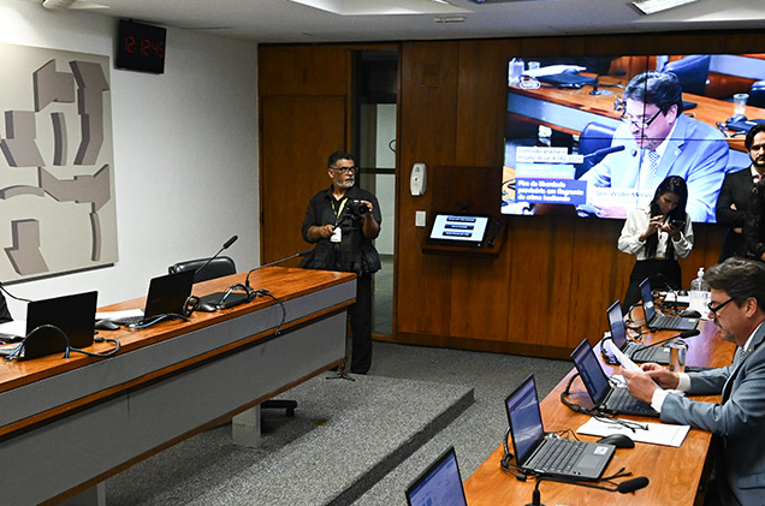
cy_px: 314
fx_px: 488
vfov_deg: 54.3
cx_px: 372
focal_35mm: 23
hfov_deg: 76.2
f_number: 2.8
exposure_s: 1/200
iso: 1600
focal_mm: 17
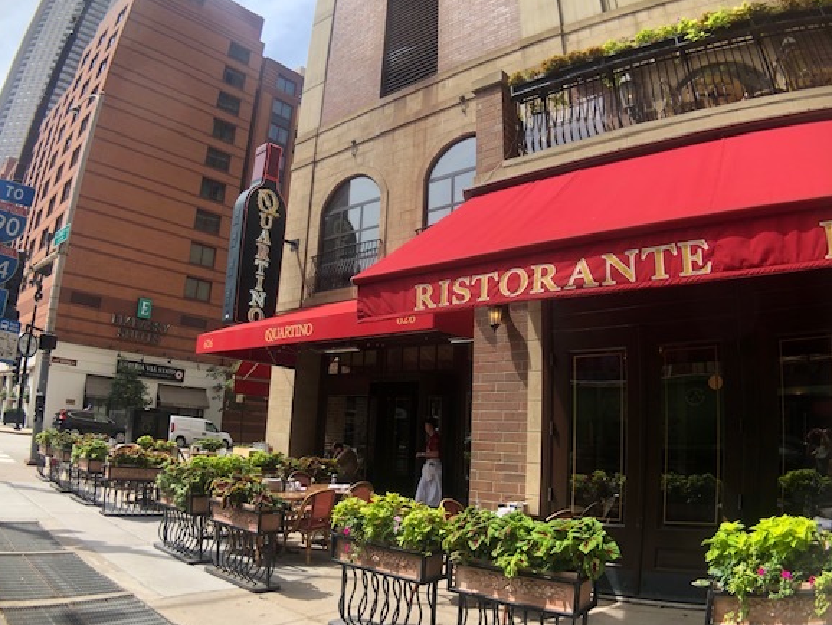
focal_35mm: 31
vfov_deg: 45.5
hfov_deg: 58.3
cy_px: 310
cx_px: 420
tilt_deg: +12.2
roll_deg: -3.2
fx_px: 745
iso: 20
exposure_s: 1/521
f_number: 1.8
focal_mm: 3.99
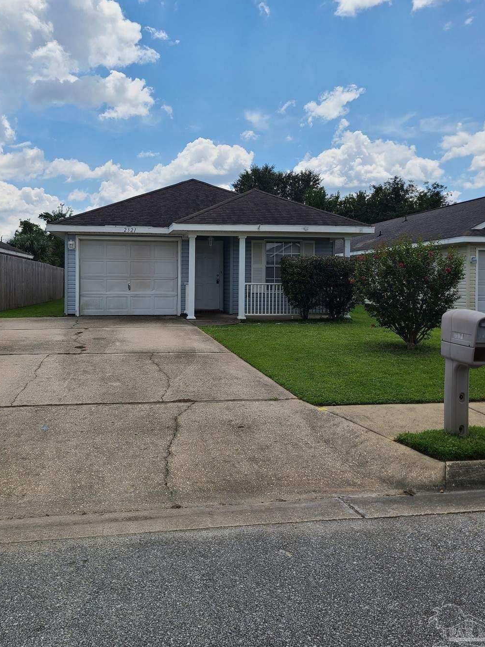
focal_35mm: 30
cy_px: 284
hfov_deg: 46.8
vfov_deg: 59.8
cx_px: 236
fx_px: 561
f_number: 1.8
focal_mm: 5.4
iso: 40
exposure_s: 1/2851
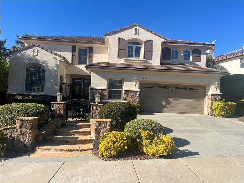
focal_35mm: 26
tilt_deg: +2.1
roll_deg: -2.3
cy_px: 92
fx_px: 183
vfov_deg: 53.1
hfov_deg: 67.3
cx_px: 122
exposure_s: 1/3704
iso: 50
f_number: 1.5
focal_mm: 5.7
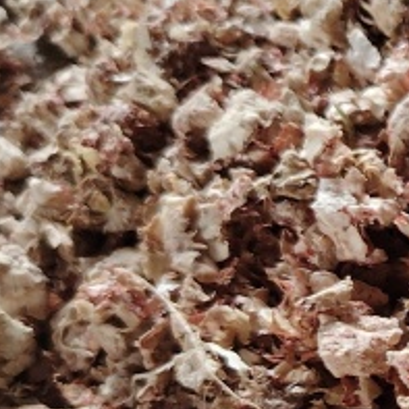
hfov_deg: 13.5
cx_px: 754
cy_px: 354
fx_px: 1537
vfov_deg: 15.0
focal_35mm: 115
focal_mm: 5.25
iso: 2413
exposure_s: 1/100
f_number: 1.75
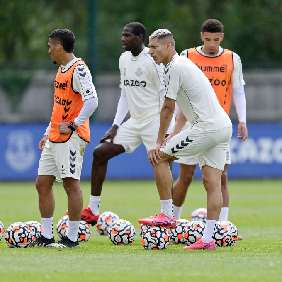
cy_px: 141
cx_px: 141
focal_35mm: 512
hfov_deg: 3.4
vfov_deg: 3.4
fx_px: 4719
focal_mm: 400
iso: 400
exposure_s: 1/2500
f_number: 2.8
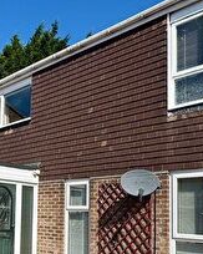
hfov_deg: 29.7
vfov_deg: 38.6
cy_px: 187
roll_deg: -1.5
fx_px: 353
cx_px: -5
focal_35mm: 47
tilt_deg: +5.5
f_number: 2.2
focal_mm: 2.22
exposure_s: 1/2273
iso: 50
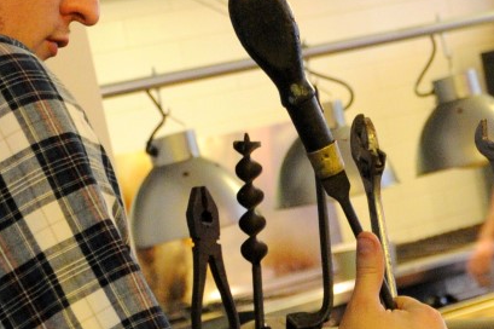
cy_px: 327
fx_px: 2125
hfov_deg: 13.2
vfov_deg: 8.8
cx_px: 420
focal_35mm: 155
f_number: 4
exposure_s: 1/30
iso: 1400
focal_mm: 26
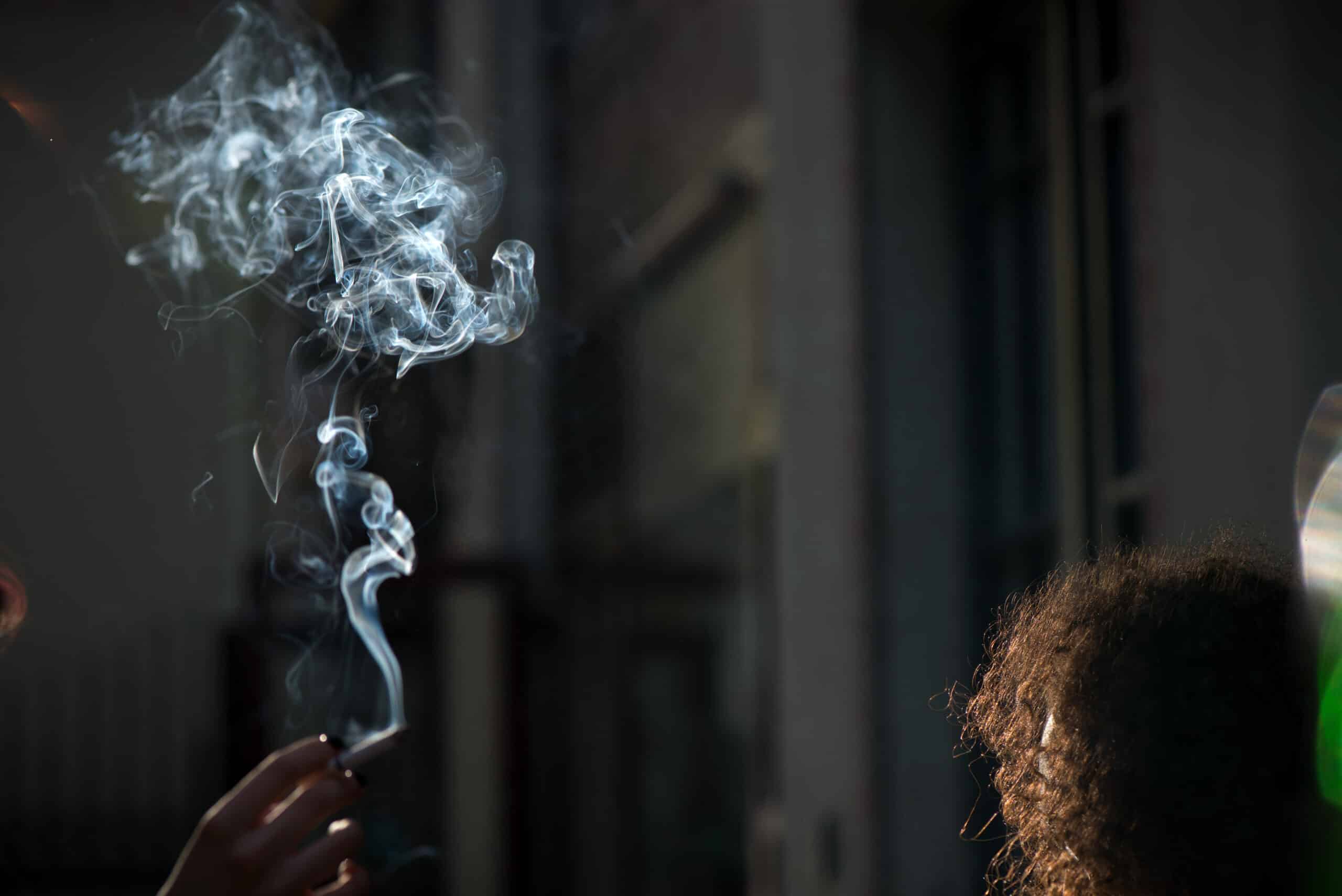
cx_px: 671
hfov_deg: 19.4
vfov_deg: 13.1
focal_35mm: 105
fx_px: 3916
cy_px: 448
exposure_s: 1/180
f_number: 4.8
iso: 100
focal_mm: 105
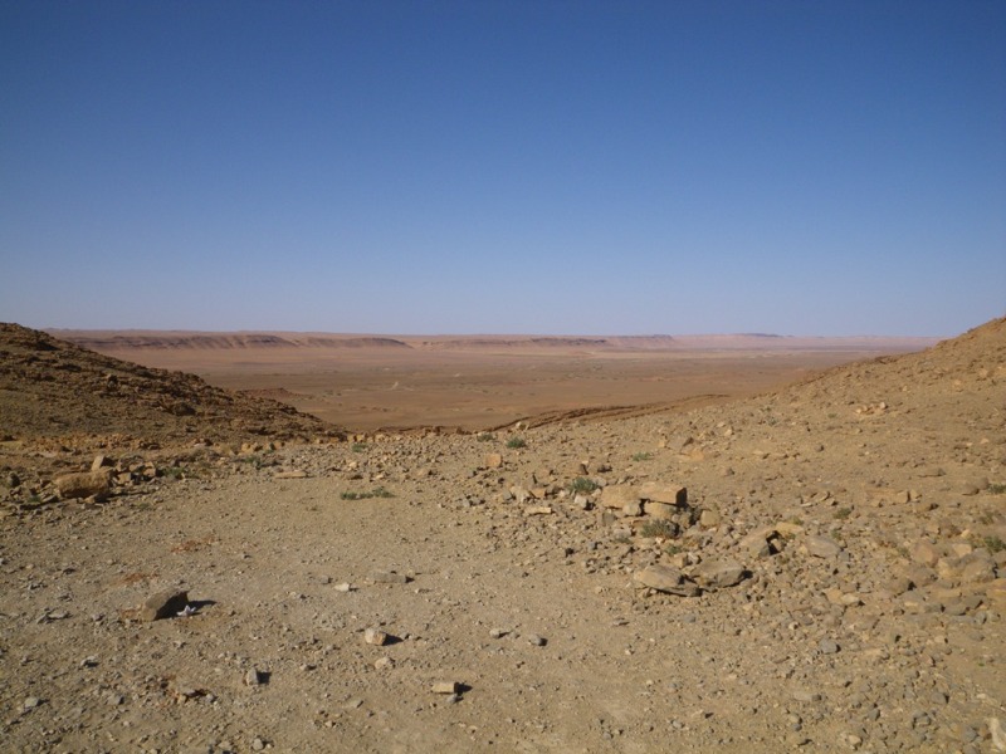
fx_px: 814
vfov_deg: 49.7
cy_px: 377
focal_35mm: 28
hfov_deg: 63.4
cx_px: 503
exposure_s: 1/800
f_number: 4.2
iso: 64
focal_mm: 5
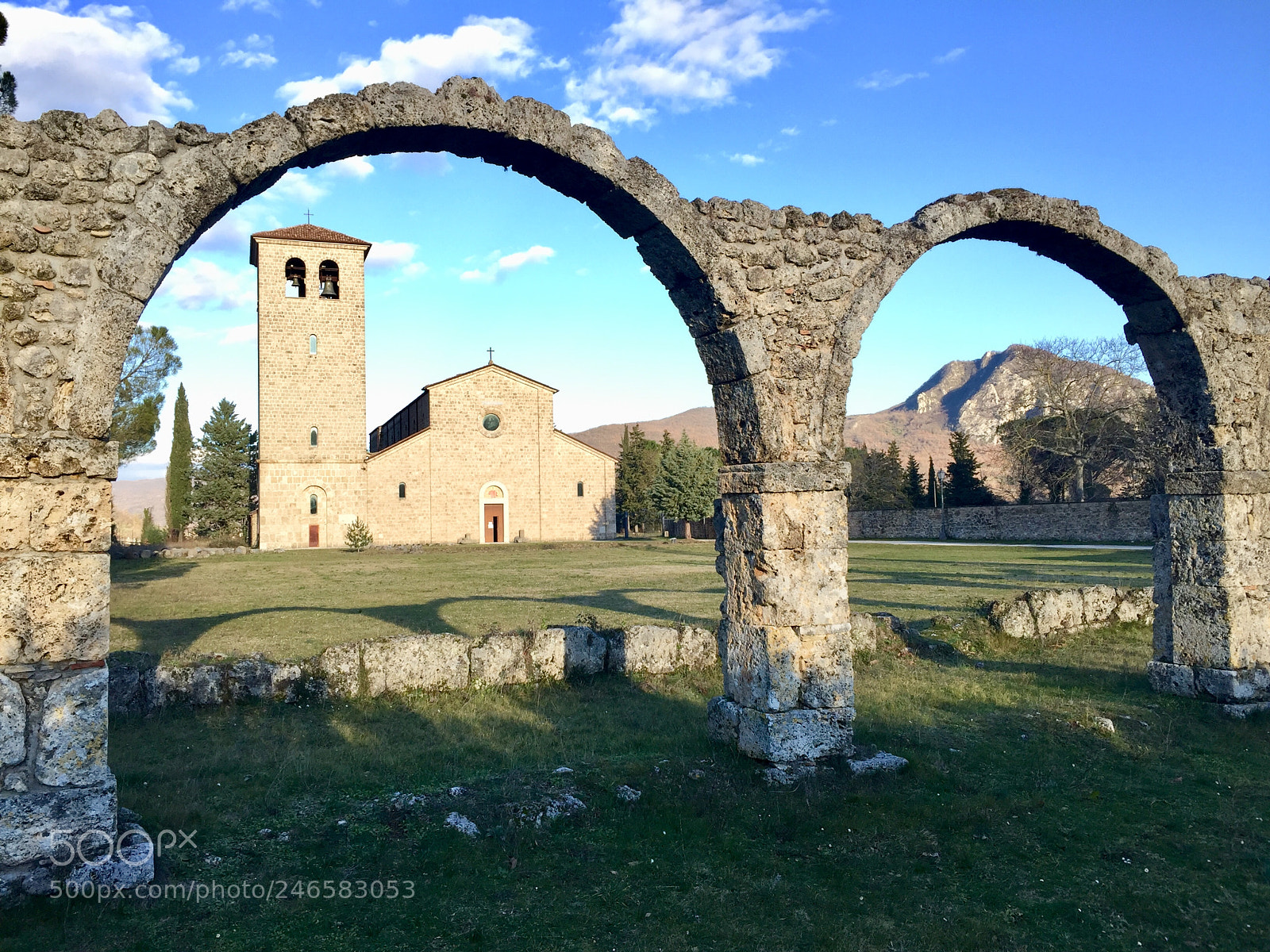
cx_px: 635
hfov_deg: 61.7
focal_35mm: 29
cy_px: 476
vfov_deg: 48.2
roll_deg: +2.4
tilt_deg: +2.2
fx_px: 1064
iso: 32
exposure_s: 1/434
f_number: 2.2
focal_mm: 4.15
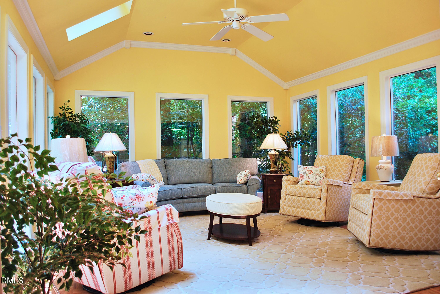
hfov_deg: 61.9
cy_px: 147
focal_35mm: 30
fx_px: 367
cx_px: 220
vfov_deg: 43.7
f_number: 3.8
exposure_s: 1/30
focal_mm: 20
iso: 200
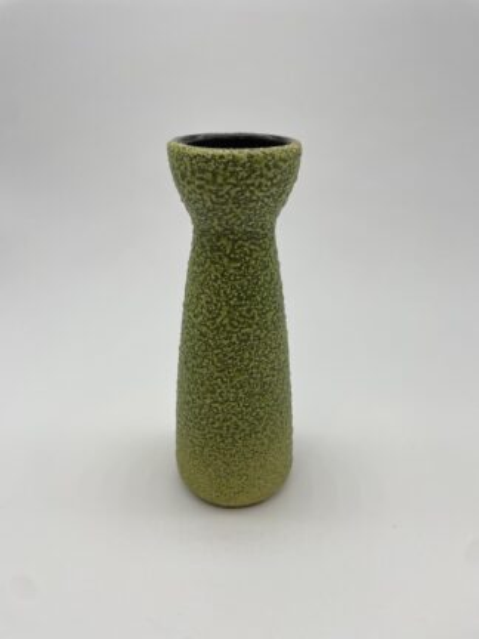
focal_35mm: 26
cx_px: 240
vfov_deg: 67.3
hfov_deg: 53.1
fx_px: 480
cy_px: 320
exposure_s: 1/277
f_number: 1.6
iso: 40
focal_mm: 4.2
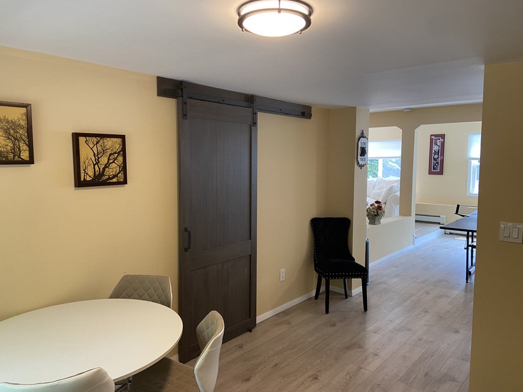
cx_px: 262
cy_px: 196
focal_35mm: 26
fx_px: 393
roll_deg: -0.5
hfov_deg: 67.3
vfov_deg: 53.1
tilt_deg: -4.8
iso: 100
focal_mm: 4.25
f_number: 1.8
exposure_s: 1/60
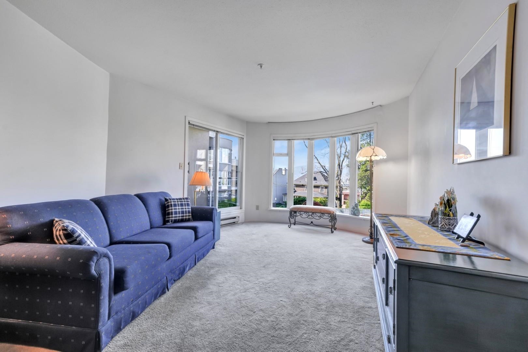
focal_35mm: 14
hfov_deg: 104.3
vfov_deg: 81.2
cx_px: 264
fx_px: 205
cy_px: 176
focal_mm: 14
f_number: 8
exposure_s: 1/60
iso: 400
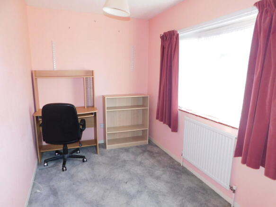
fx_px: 183
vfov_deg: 58.9
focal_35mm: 23
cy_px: 104
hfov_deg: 73.9
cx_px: 138
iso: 200
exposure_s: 1/30
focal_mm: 4
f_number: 3
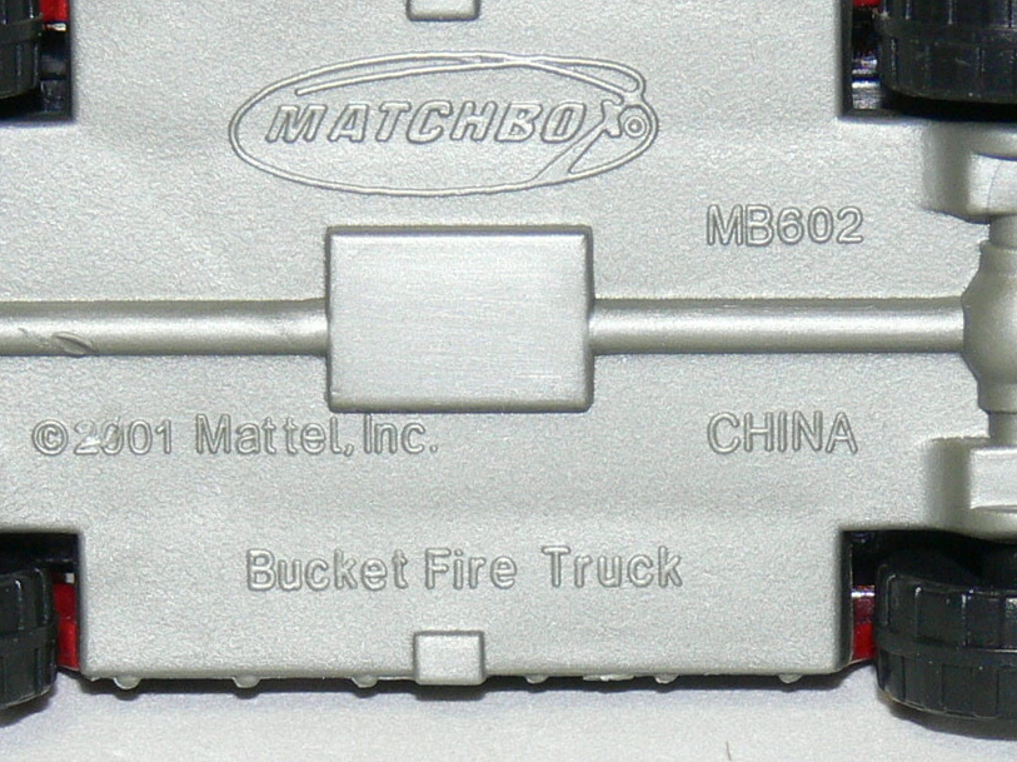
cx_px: 493
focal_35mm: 256
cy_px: 343
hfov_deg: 7.7
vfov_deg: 5.8
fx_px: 7518
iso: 100
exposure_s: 1/30
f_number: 4
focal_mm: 17.3
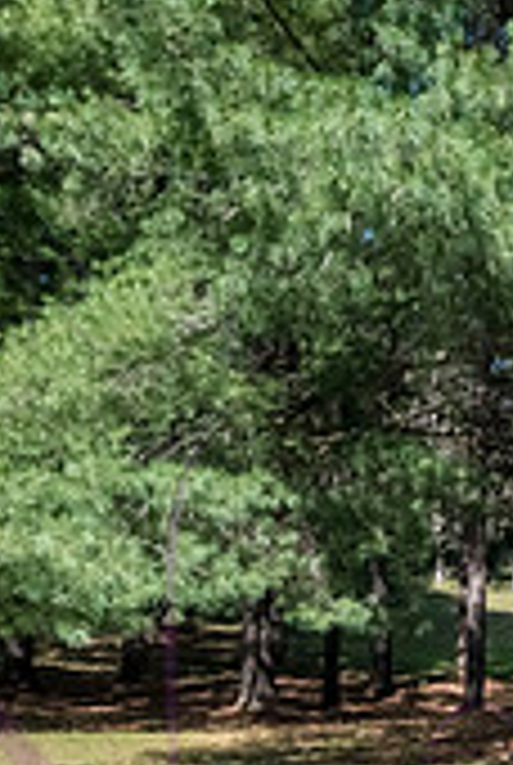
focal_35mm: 51
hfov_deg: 23.7
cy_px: 528
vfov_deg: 38.3
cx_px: 652
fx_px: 1086
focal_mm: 14
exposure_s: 1/640
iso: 800
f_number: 11
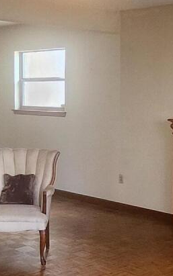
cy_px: 154
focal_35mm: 67
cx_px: 120
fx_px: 505
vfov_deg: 30.6
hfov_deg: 19.3
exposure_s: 1/40
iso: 320
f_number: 2.2
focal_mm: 1.74
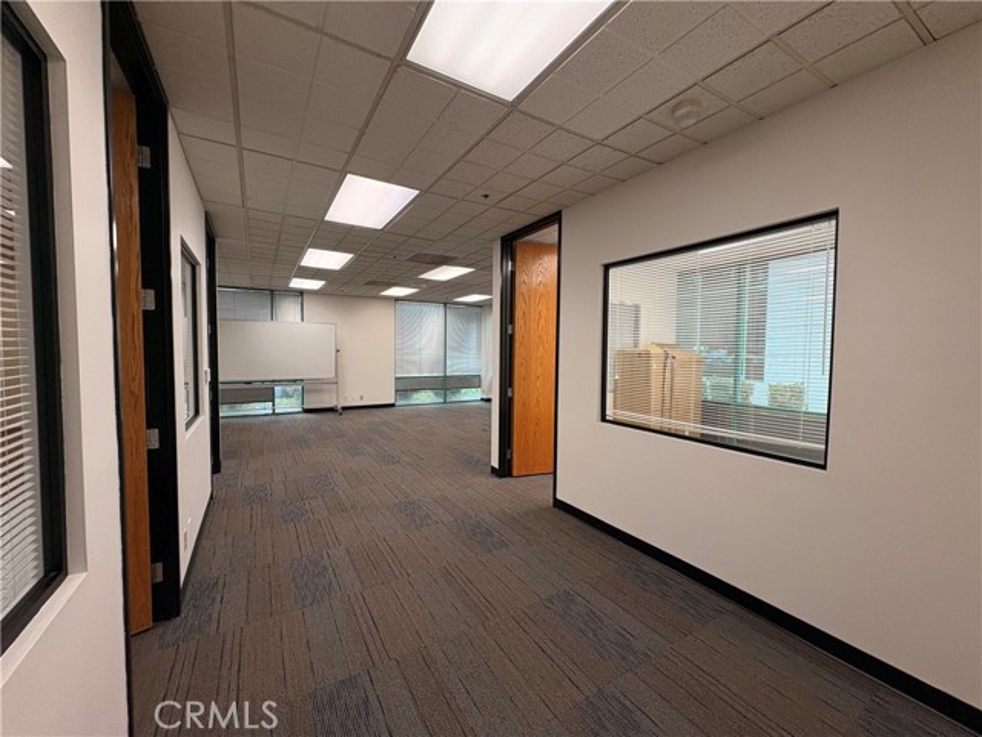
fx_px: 397
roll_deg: -0.2
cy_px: 368
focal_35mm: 14
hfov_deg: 102.1
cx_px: 491
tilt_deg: -2.1
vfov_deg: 85.7
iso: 160
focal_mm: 2.22
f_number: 2.2
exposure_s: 1/120
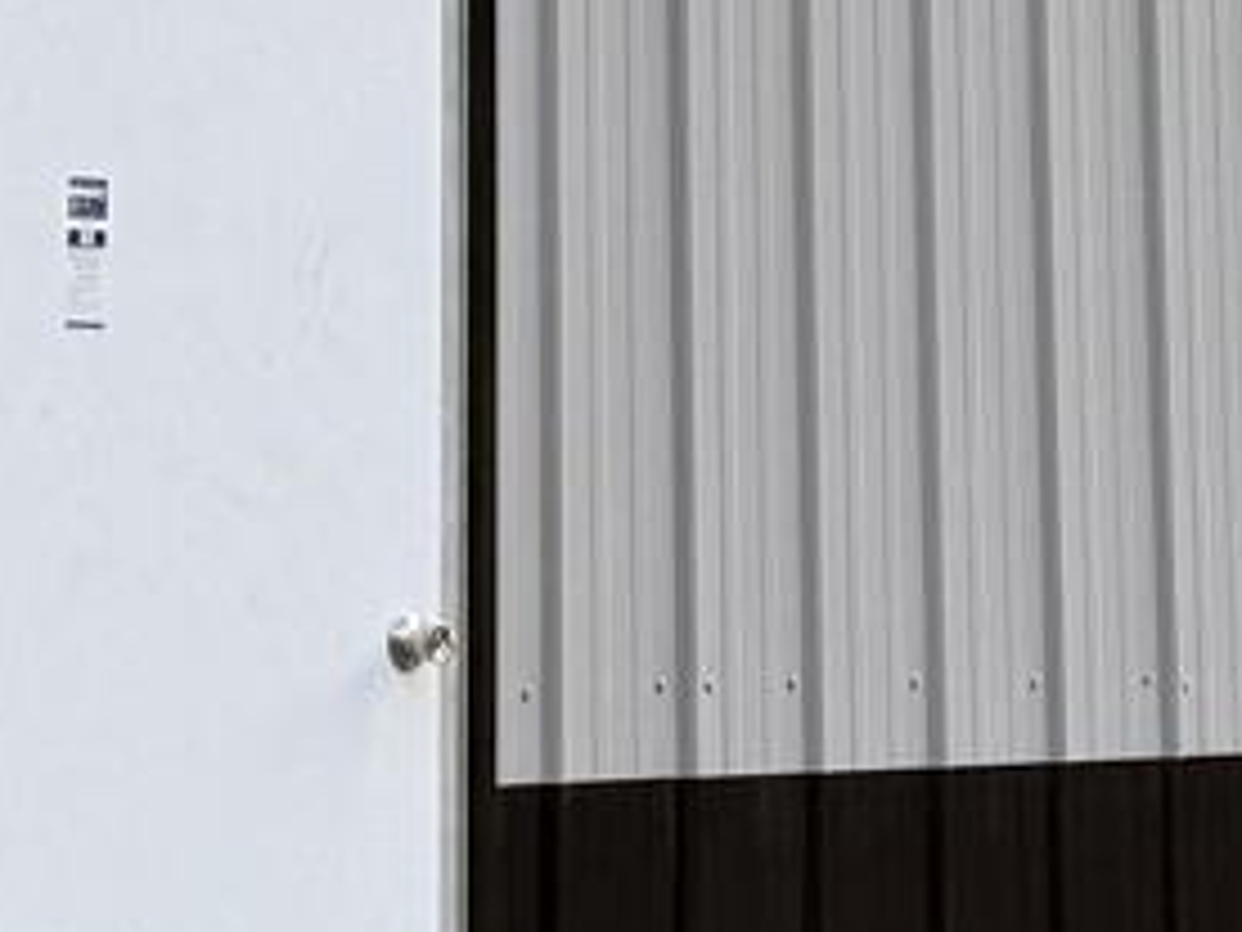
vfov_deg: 8.3
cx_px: 580
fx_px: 6243
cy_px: -675
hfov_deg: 11.4
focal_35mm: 174
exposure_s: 1/459
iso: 100
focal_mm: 6.76
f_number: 1.78
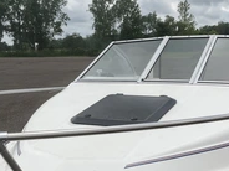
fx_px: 417
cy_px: 94
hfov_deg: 30.7
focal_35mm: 63
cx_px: 123
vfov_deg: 23.3
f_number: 1.8
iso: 25
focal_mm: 3
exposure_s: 1/4405
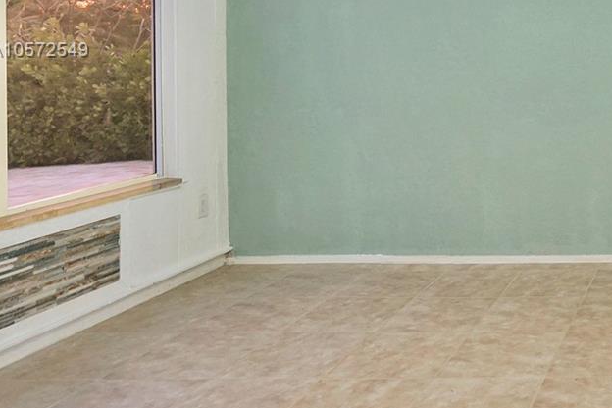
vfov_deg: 31.3
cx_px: 718
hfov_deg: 37.2
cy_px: 51
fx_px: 697
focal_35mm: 41
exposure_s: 1/25
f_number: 4.5
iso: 500
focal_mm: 16
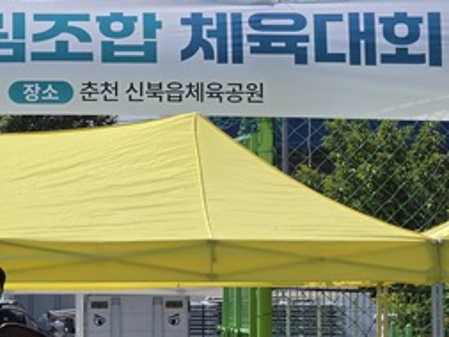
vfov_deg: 5.0
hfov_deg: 6.7
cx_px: -18
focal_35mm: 295
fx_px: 3828
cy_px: 286
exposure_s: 1/2259
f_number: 2.9
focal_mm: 18.6
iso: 50
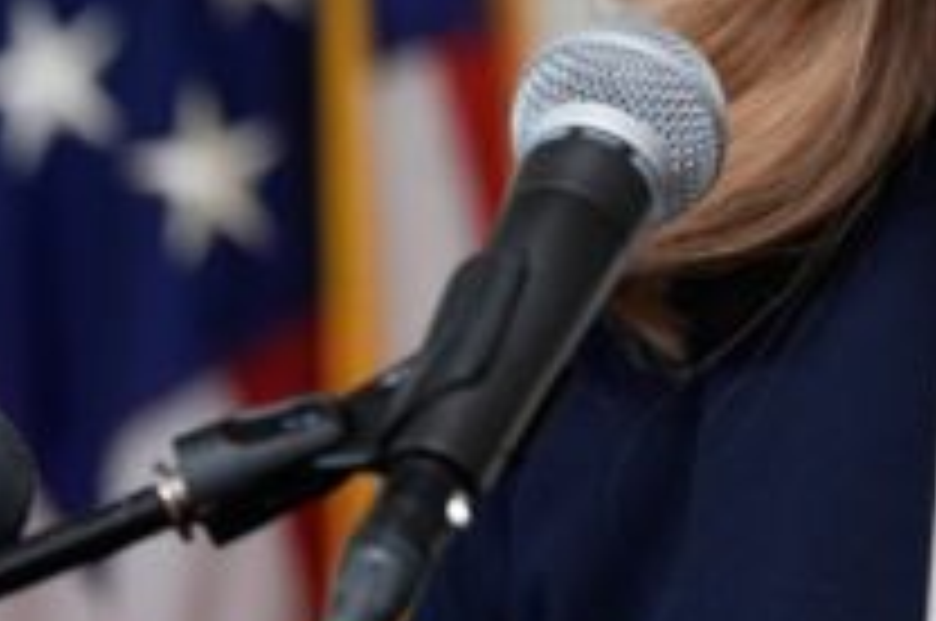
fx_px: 14330
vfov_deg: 2.5
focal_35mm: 552
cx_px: 860
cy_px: -220
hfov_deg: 3.7
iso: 1000
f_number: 2.8
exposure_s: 1/250
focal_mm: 191
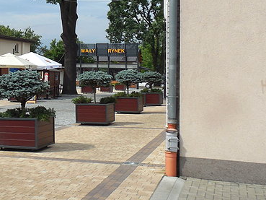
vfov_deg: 23.8
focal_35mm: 61
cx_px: 13
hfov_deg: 29.9
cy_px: 51
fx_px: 469
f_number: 3.3
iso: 125
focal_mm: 4.5
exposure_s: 1/1600
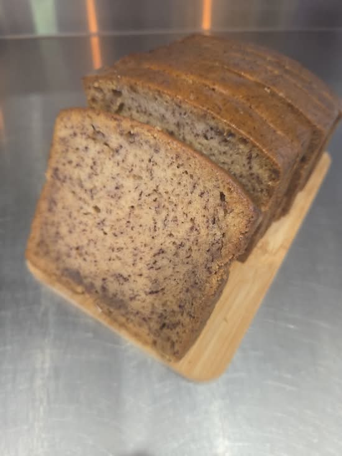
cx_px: 171
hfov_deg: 58.9
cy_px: 228
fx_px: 303
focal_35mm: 23
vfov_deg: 73.9
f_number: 1.7
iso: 320
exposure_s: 1/50
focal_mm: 6.3
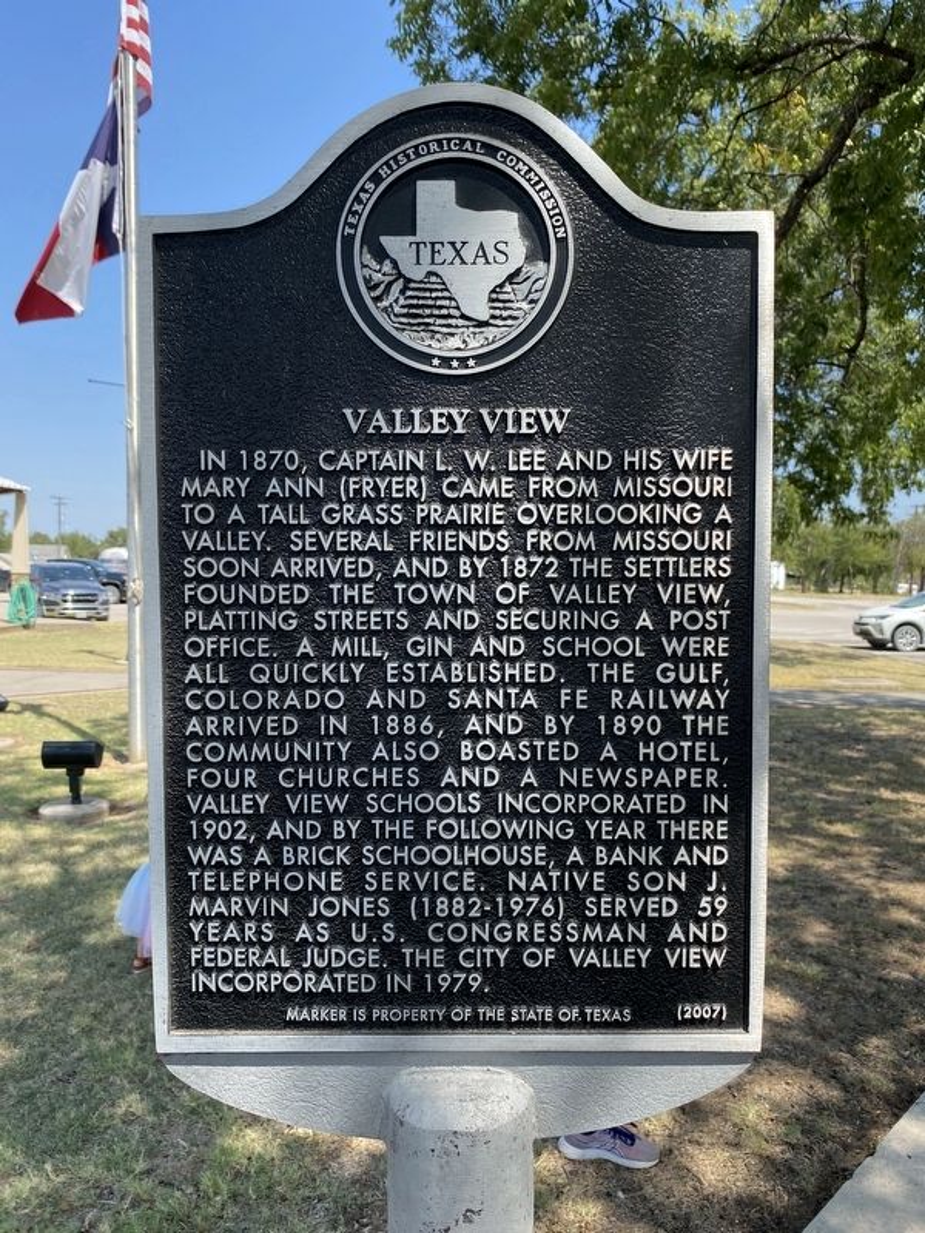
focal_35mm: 26
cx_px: 462
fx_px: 926
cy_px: 616
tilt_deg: -2.5
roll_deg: -0.3
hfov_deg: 53.1
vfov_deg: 67.3
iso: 32
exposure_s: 1/890
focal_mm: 4.25
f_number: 1.8
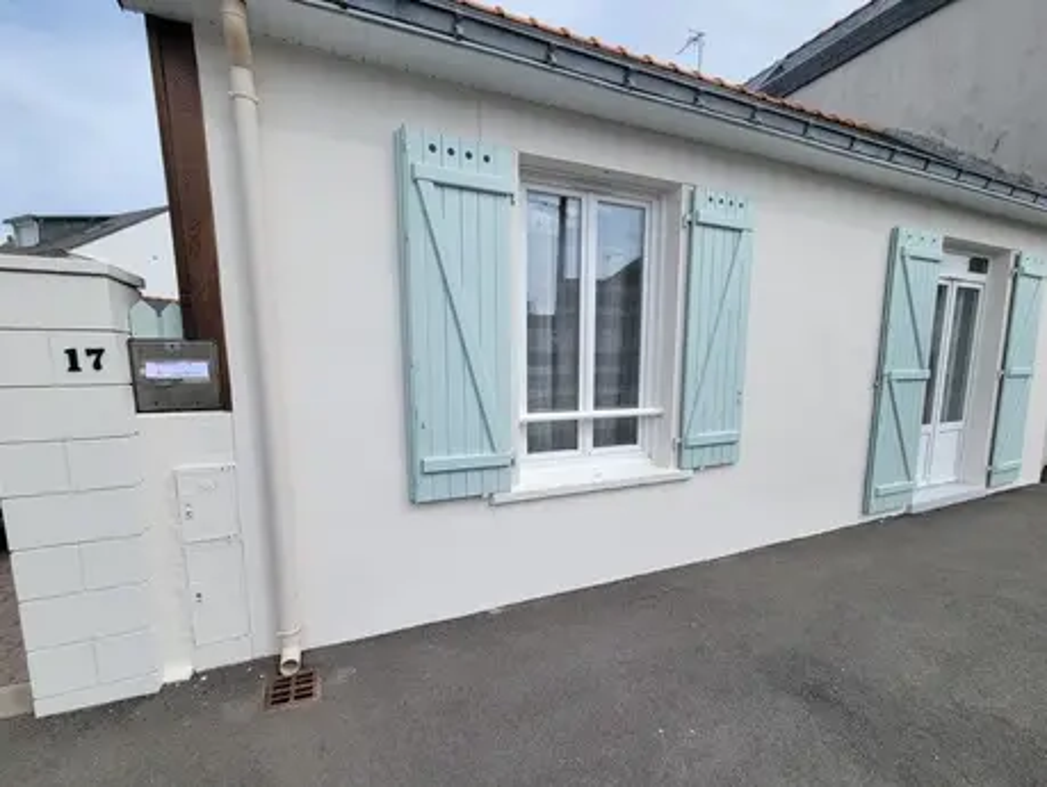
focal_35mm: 13
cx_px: 524
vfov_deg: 90.0
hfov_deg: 106.1
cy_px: 394
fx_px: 394
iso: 50
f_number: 2.2
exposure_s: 1/1714
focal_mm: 2.2
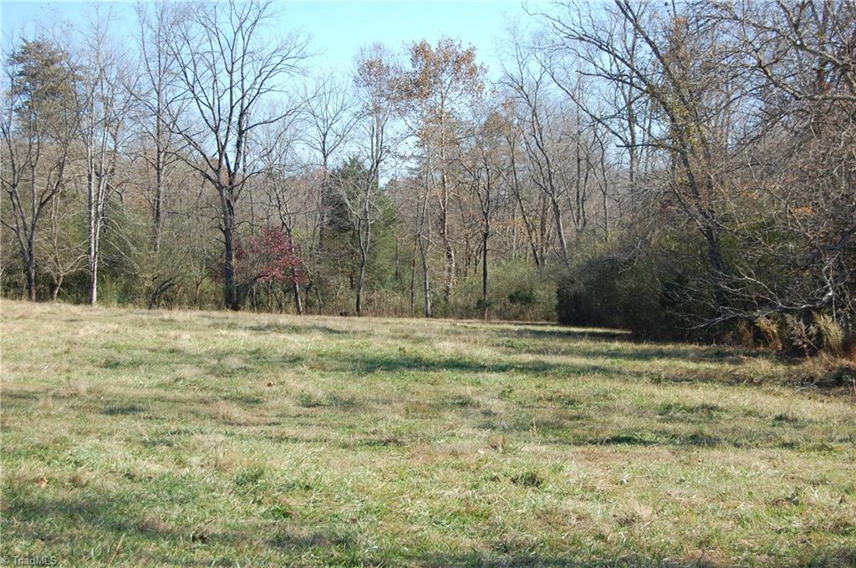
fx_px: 1496
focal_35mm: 63
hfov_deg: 31.9
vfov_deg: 21.5
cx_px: 428
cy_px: 284
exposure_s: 1/200
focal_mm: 42
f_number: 7.1
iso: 200
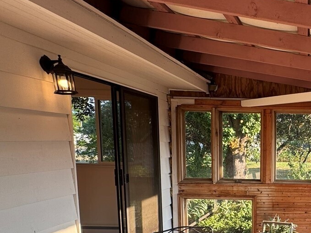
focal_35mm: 33
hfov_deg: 46.0
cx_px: 315
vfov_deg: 41.6
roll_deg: -2.0
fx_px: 296
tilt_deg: -7.3
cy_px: 175
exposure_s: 1/138
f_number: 2.2
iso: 40
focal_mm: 2.22
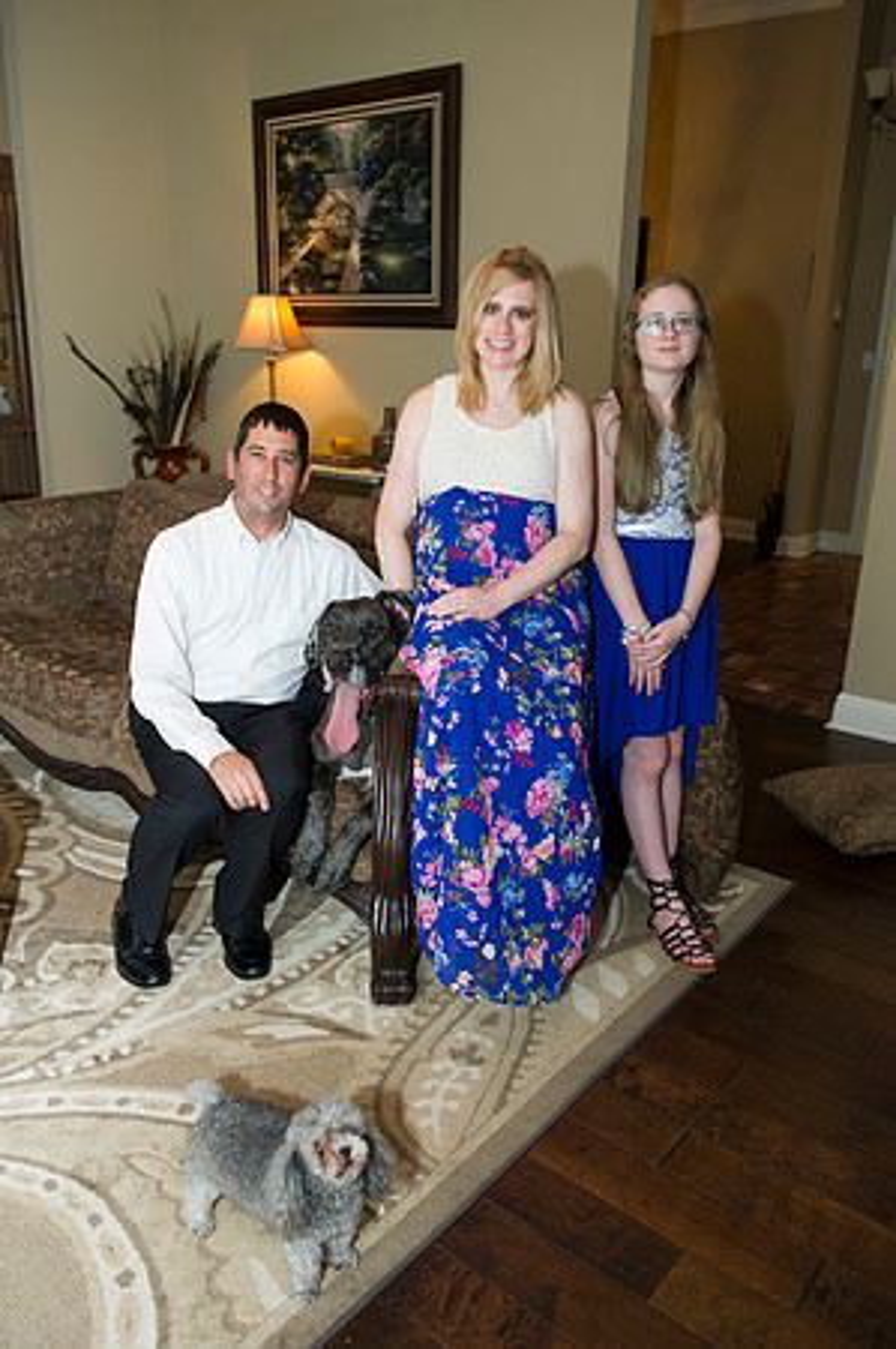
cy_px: 674
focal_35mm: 28
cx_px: 448
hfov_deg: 46.3
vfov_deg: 65.5
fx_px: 1048
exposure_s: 1/160
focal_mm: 28
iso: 1600
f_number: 4
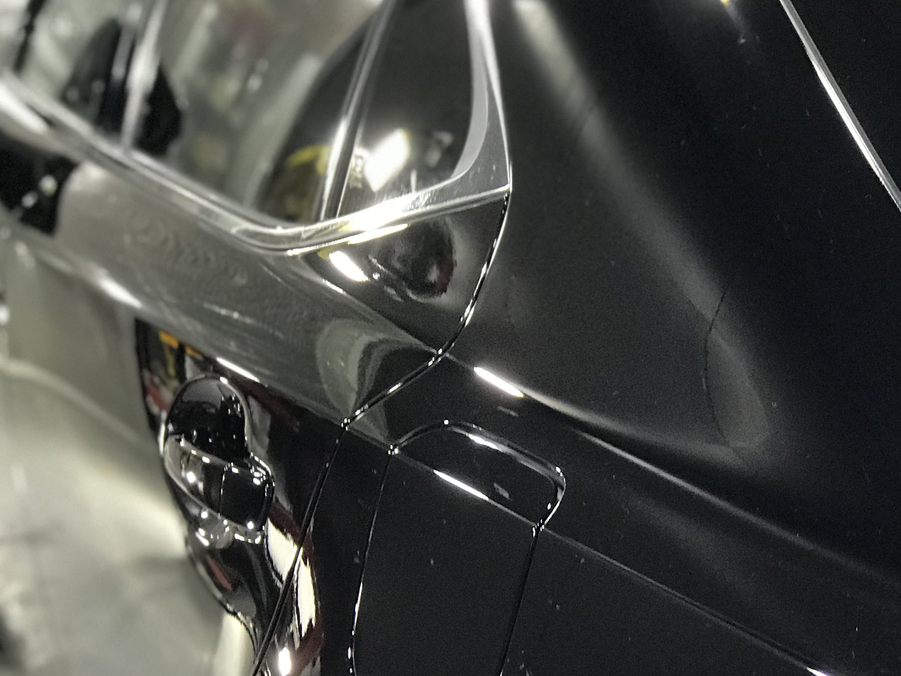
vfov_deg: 13.2
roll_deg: +5.8
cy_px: 519
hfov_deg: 17.5
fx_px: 2915
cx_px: 560
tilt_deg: -15.3
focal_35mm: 112
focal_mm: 6.6
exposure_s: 1/60
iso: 250
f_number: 2.8
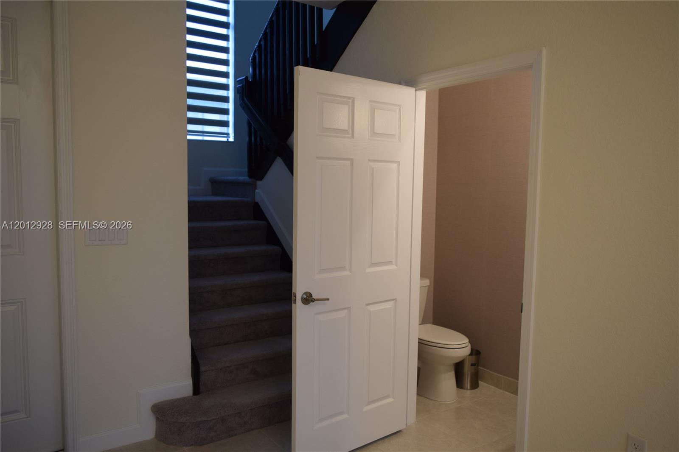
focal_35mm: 27
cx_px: 340
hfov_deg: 67.4
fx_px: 509
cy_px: 226
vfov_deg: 47.9
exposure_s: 1/60
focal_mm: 18
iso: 400
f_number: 4
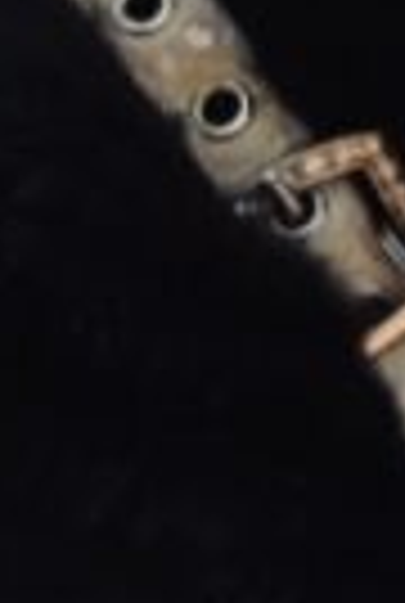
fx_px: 5372
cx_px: -630
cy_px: 718
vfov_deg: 6.4
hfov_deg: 4.2
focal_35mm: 320
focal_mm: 28
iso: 3200
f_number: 2.8
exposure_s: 1/125
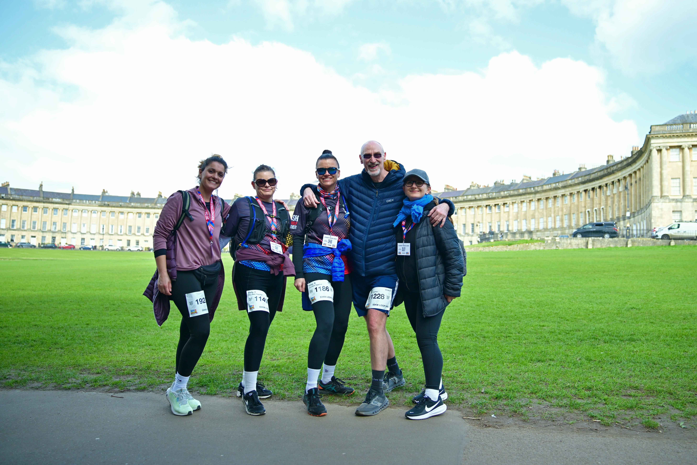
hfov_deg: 65.5
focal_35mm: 28
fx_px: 542
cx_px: 348
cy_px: 232
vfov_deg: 46.4
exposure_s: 1/1000
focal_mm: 28
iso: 320
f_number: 2.8
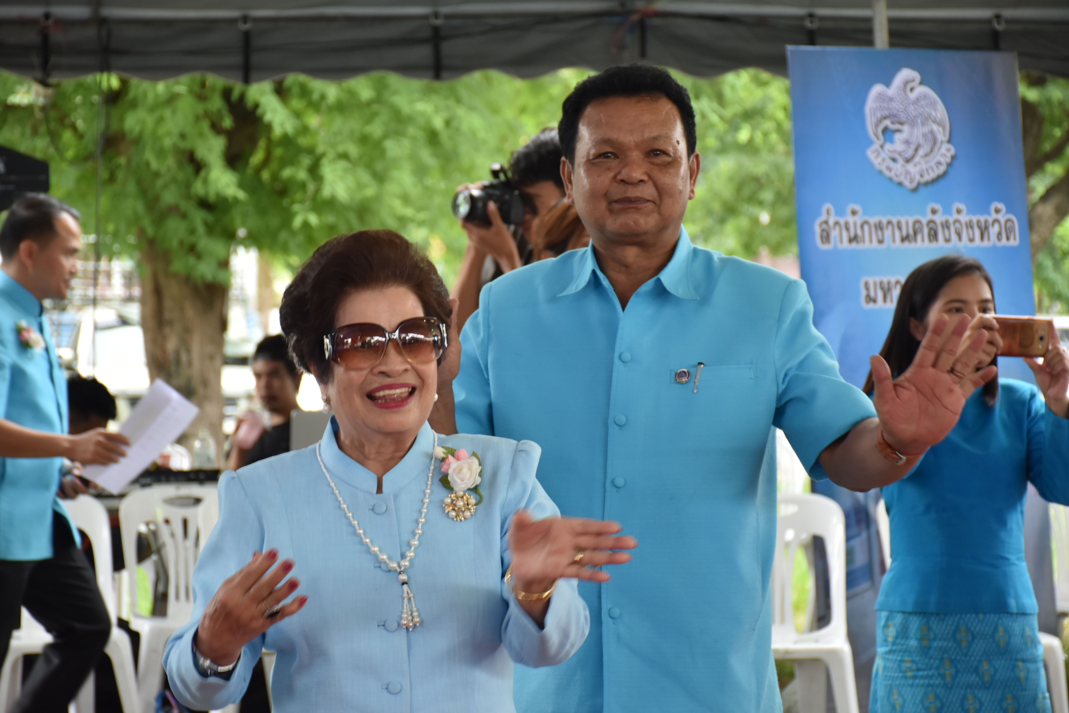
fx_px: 3563
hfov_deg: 17.1
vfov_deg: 11.4
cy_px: 356
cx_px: 534
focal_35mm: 120
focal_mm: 80
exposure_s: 1/100
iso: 400
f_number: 5.3
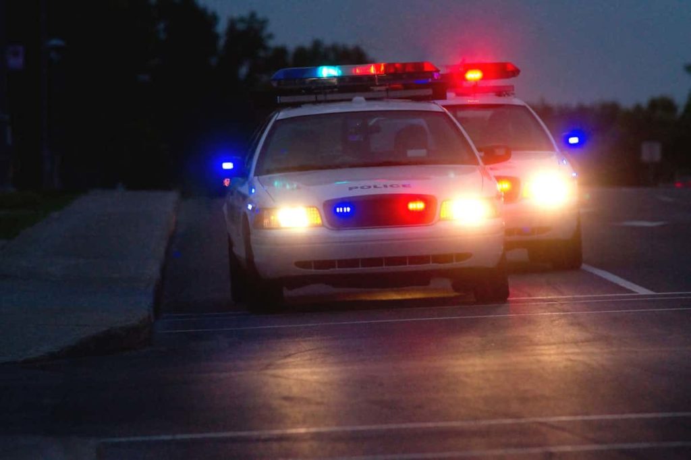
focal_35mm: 300
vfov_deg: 4.6
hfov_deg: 6.9
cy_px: 230
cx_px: 346
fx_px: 5756
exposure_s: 1/500
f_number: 5
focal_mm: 300
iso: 800
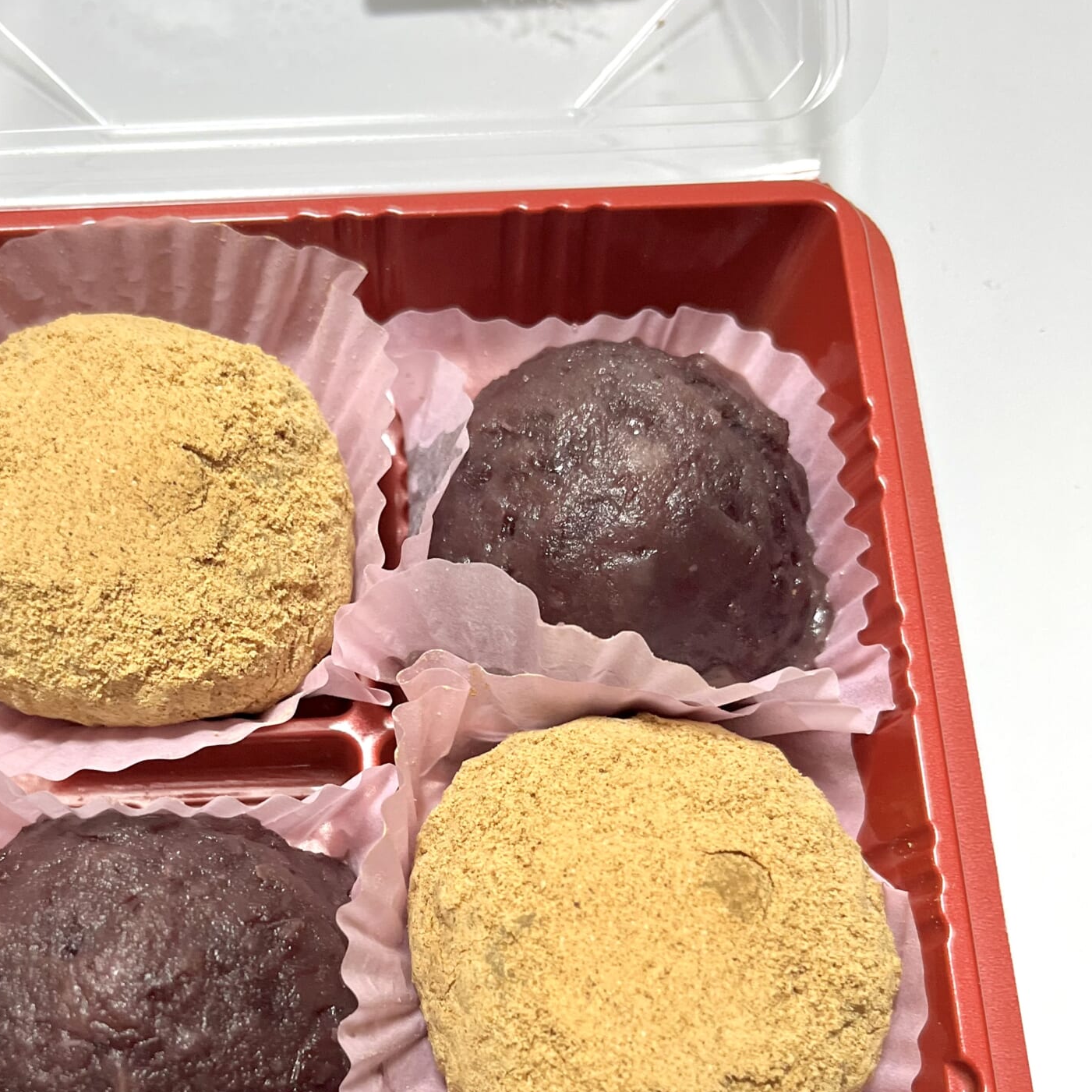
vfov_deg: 39.2
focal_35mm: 42
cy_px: 790
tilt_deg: -73.5
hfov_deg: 39.7
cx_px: 406
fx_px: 1499
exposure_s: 1/121
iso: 125
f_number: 1.6
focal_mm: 5.1
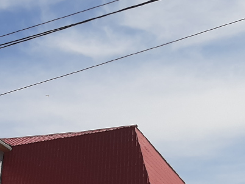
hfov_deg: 21.5
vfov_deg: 16.7
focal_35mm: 84
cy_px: 234
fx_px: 595
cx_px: -52
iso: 40
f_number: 1.7
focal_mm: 3.93
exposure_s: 1/4098
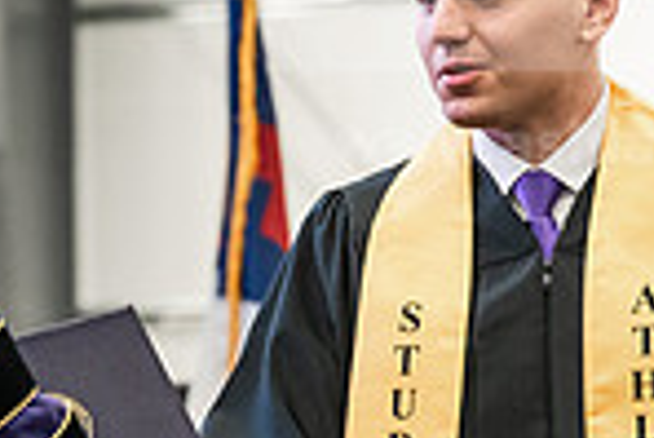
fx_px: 5837
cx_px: 133
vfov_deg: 4.3
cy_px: 237
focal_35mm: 321
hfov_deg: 6.4
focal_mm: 82
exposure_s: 1/200
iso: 4000
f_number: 4
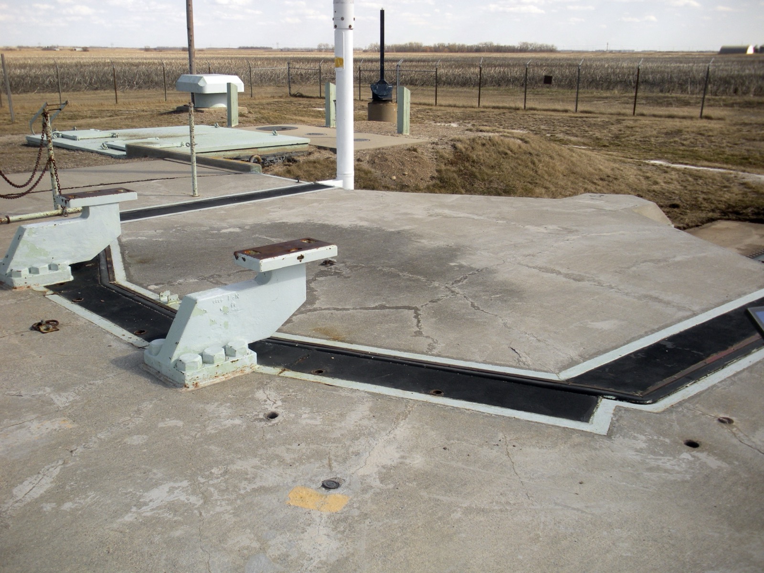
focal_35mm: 36
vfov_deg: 39.7
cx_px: 382
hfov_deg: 51.4
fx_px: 795
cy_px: 286
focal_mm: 6.3
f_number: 3.5
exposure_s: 1/657
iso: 88
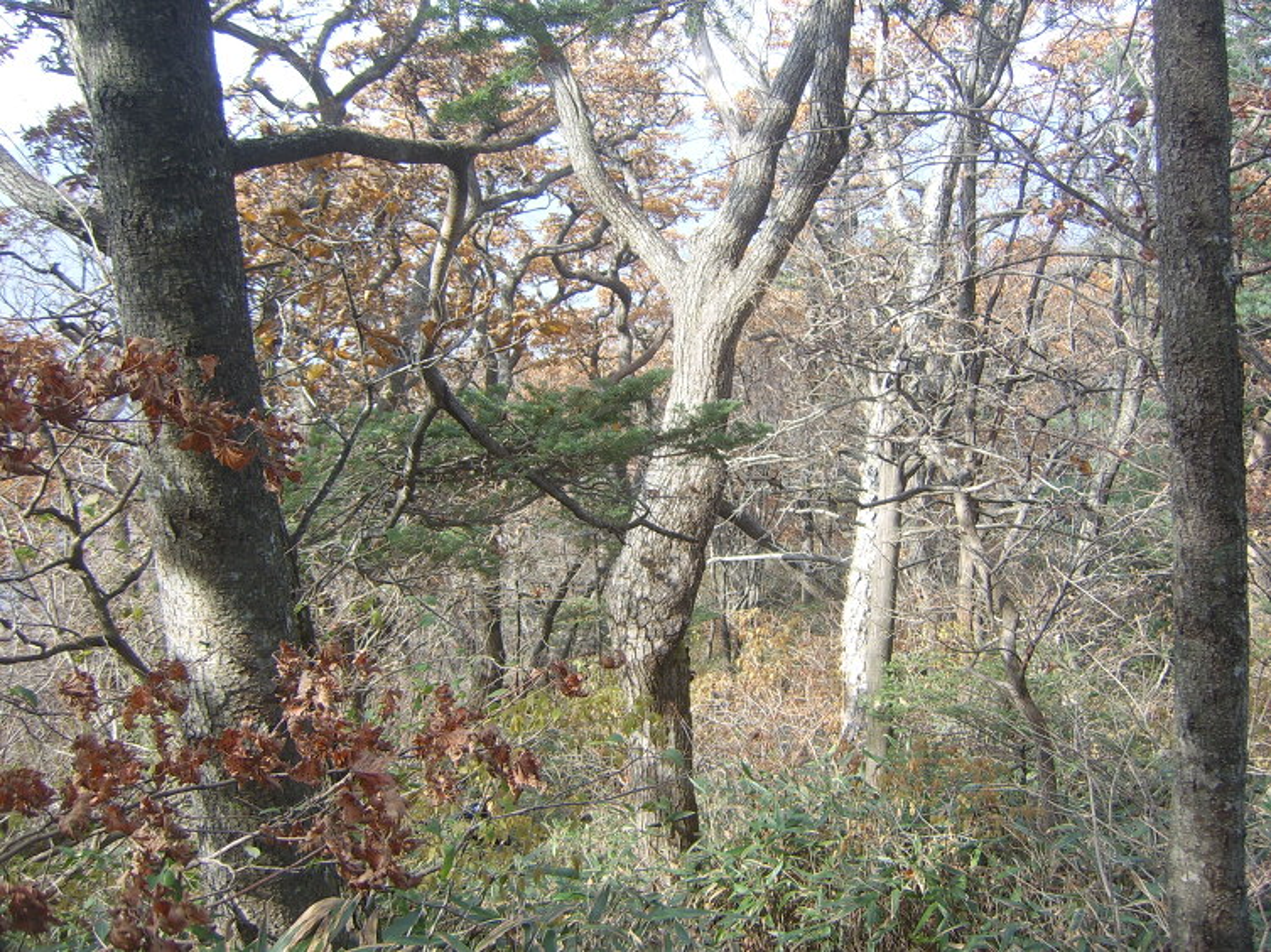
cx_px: 636
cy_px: 476
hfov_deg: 58.4
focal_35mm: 31
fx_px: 1138
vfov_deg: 45.4
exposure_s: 1/136
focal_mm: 8.13
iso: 50
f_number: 2.7
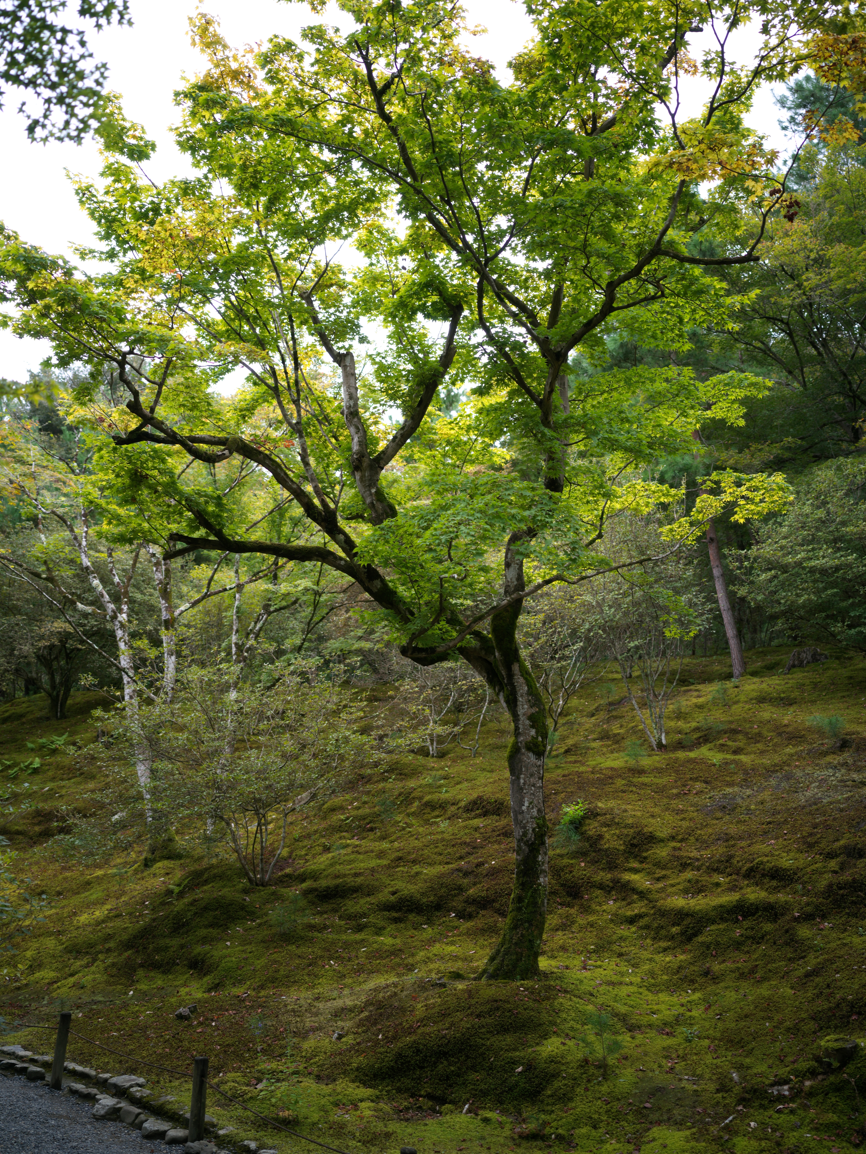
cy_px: 577
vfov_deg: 52.6
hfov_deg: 40.7
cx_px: 433
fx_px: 1167
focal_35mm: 35
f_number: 4
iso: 200
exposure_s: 1/100
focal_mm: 45
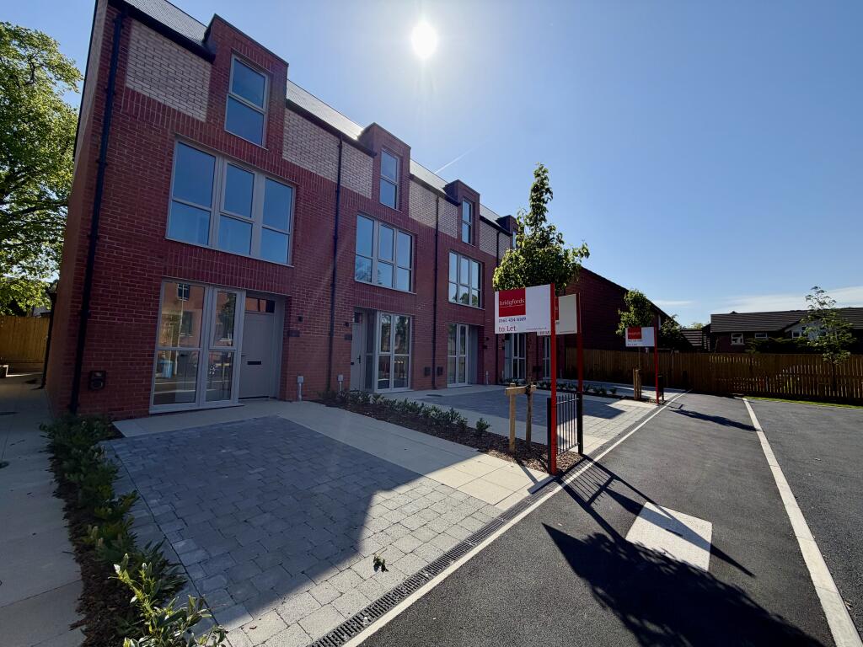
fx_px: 349
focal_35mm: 14
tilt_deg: +4.3
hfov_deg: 102.1
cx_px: 432
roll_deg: -1.5
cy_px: 324
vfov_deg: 85.7
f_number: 2.2
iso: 20
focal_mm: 2.22
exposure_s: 1/1613
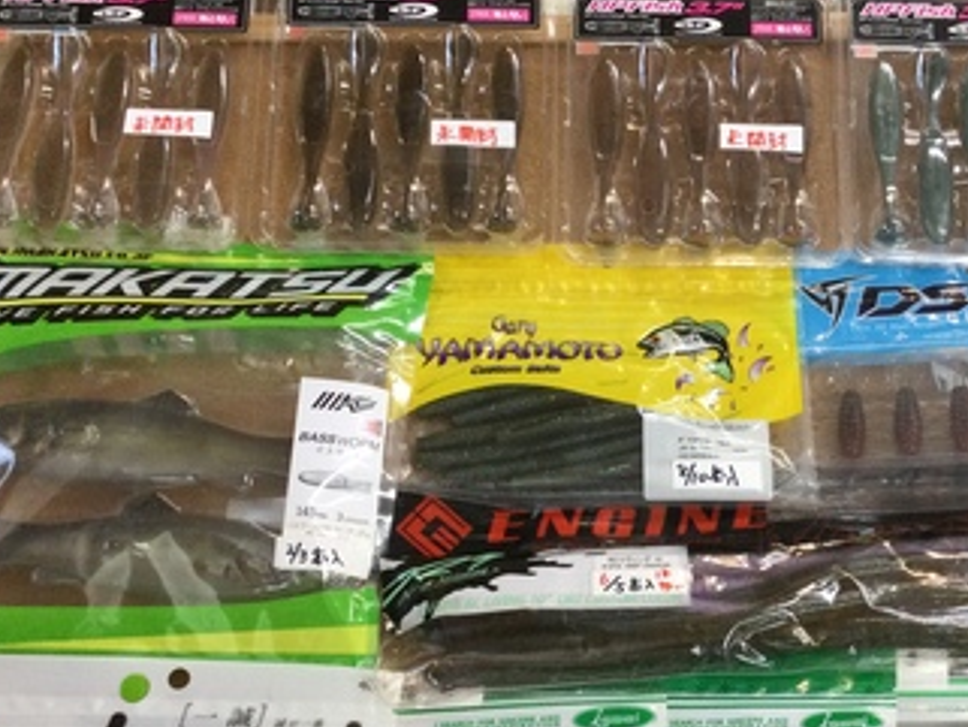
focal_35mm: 58
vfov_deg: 25.1
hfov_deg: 32.8
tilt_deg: -69.5
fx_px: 1623
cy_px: 513
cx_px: 669
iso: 40
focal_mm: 3.3
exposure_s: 1/30
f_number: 2.4
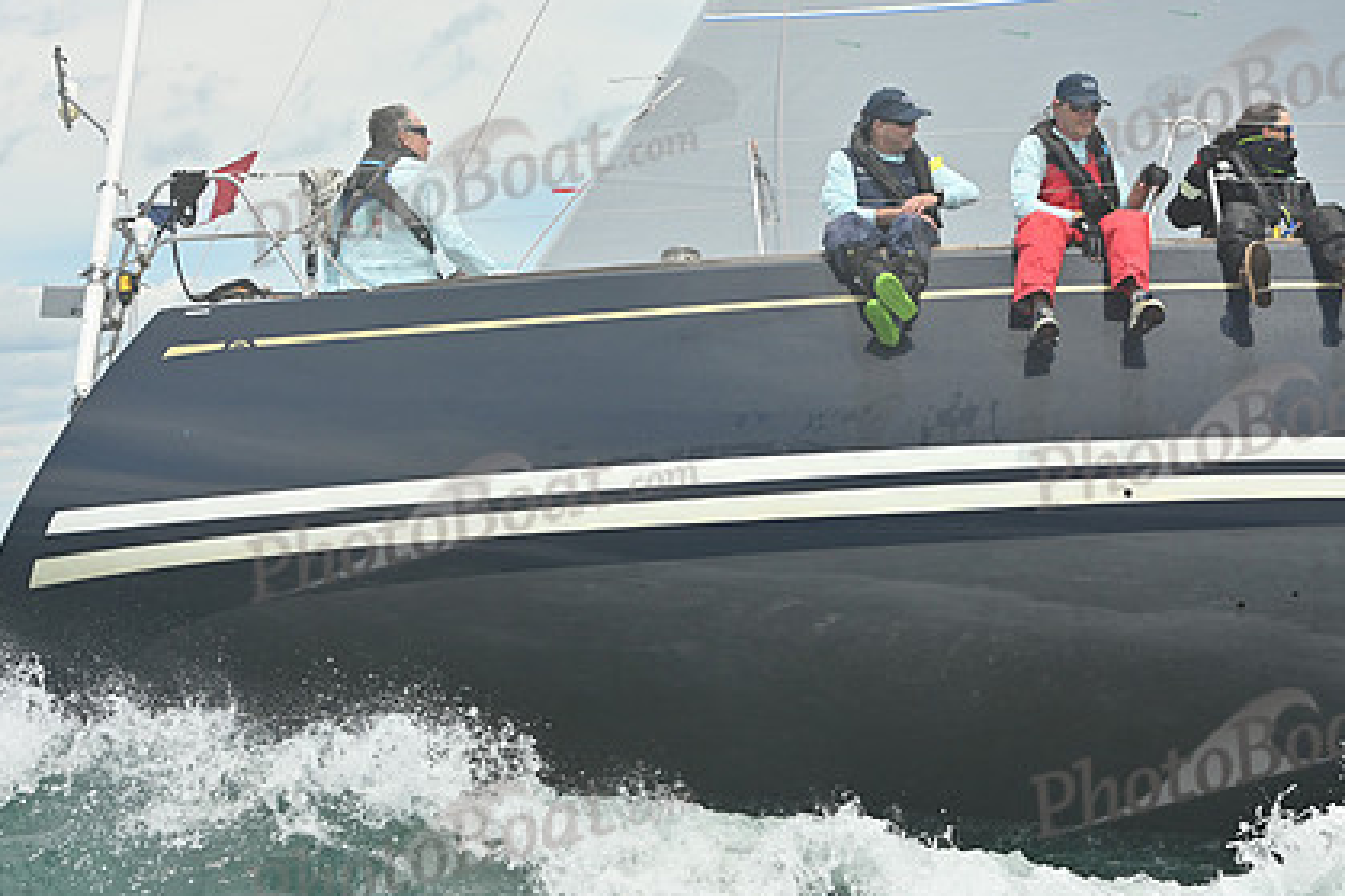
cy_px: 307
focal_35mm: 97
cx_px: 867
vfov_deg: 14.1
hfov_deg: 21.0
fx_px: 3622
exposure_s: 1/1250
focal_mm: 70
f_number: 7.1
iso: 320
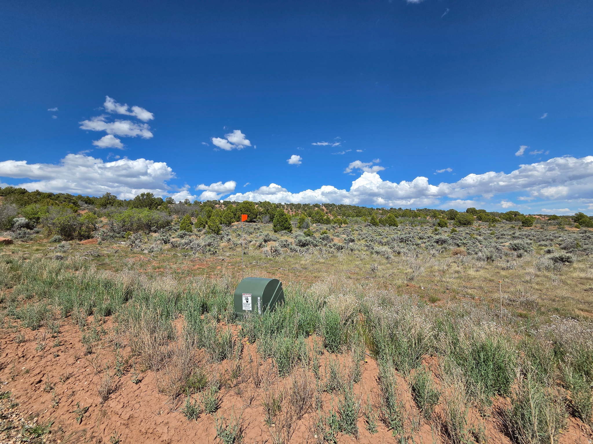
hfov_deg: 106.2
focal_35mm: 13
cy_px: 222
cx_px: 296
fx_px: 223
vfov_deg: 89.9
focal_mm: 2.2
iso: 100
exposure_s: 1/4032
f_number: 2.2
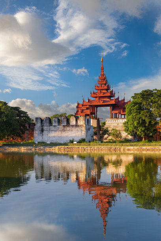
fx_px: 335
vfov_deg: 39.6
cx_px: 80
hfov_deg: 27.0
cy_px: 120
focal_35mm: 50
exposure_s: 1/50
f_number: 6.3
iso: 80
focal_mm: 50
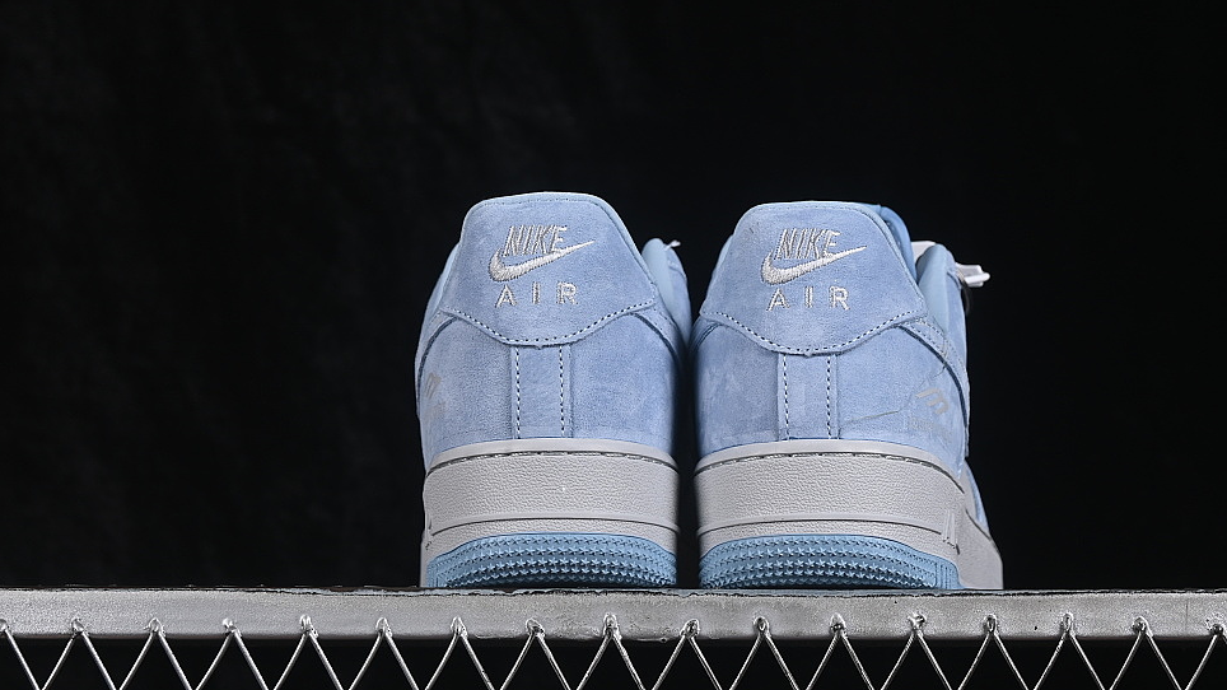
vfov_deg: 13.7
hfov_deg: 24.2
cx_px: 684
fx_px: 2863
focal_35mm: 88
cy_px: 302
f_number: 8
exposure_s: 1/80
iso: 160
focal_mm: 50
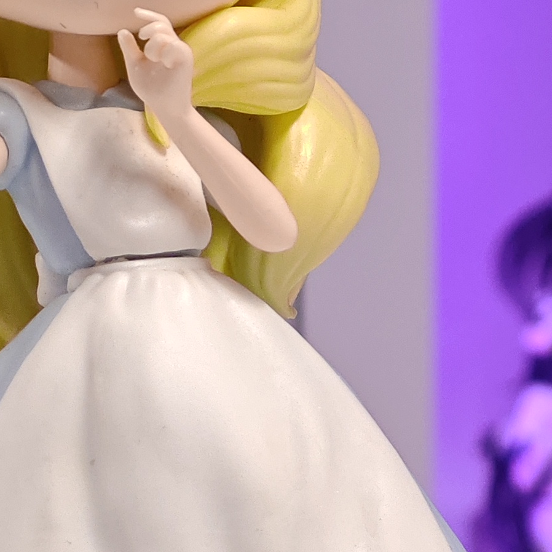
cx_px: 275
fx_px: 4637
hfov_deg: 6.8
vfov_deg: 6.8
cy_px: 301
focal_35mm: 257
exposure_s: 1/33.3
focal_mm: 7.48
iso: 800
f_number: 2.4
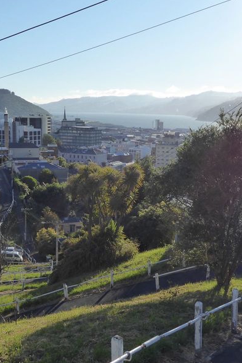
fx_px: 484
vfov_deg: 41.1
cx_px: 116
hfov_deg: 28.1
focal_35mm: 48
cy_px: 182
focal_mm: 5.8
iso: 160
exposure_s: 1/800
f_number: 4.5
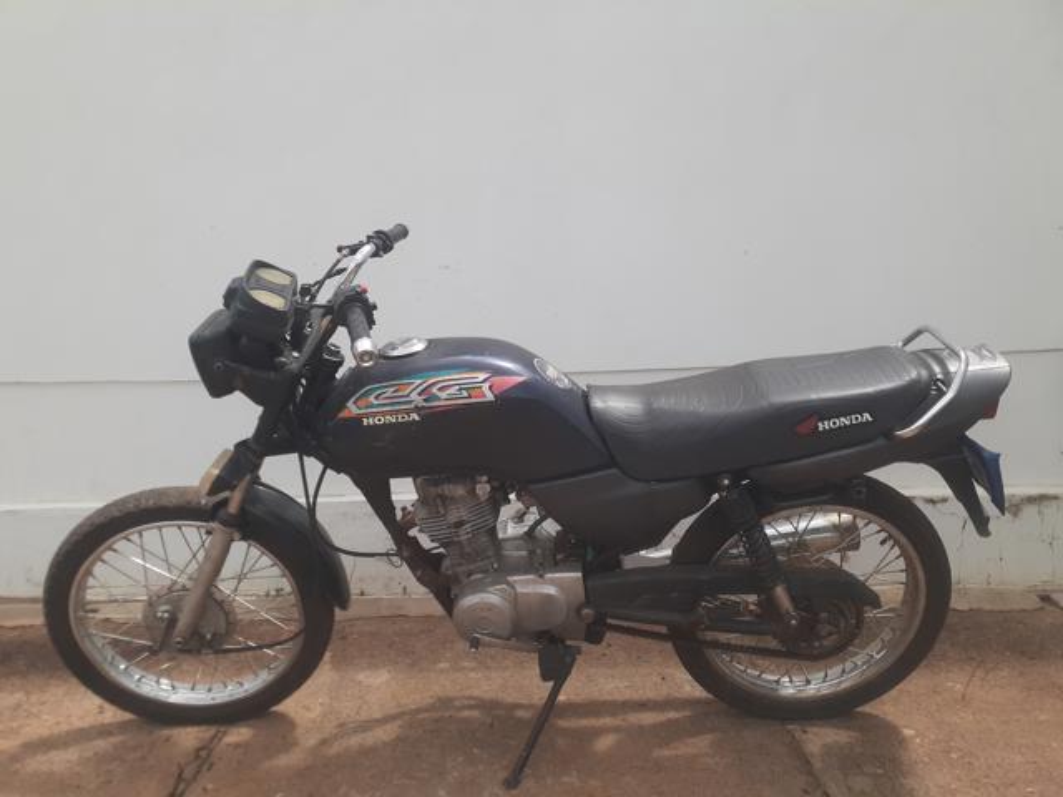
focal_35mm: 27
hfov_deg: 65.3
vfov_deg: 51.4
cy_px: 398
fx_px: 829
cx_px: 532
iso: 40
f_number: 1.9
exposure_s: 1/812
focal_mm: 3.6
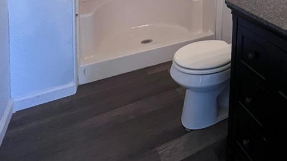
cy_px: -43
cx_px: 256
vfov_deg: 31.8
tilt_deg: -5.5
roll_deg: -3.3
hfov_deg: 57.2
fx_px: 221
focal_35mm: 29
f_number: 1.8
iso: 500
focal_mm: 1.57
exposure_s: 1/60
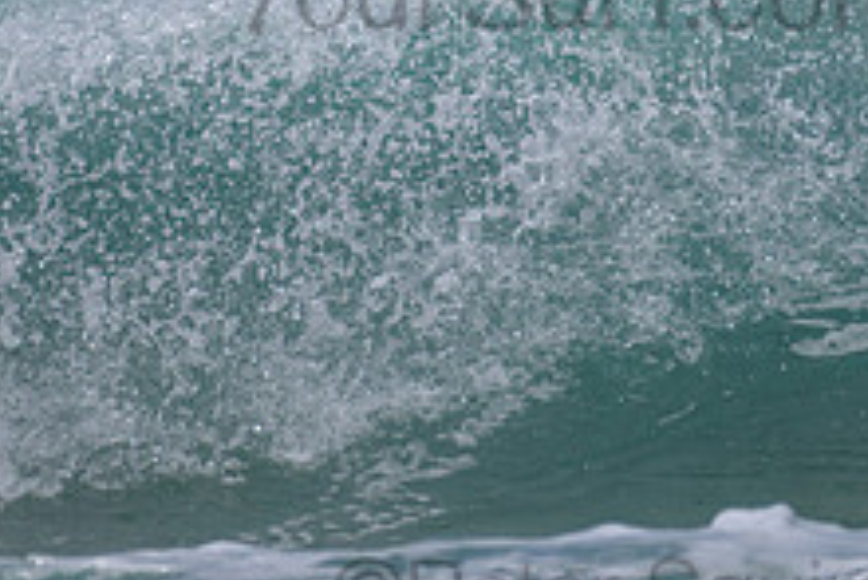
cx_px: 672
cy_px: -236
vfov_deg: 0.9
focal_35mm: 1617
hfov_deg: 1.3
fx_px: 39012
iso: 72
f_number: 5.6
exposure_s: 1/2000
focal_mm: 500
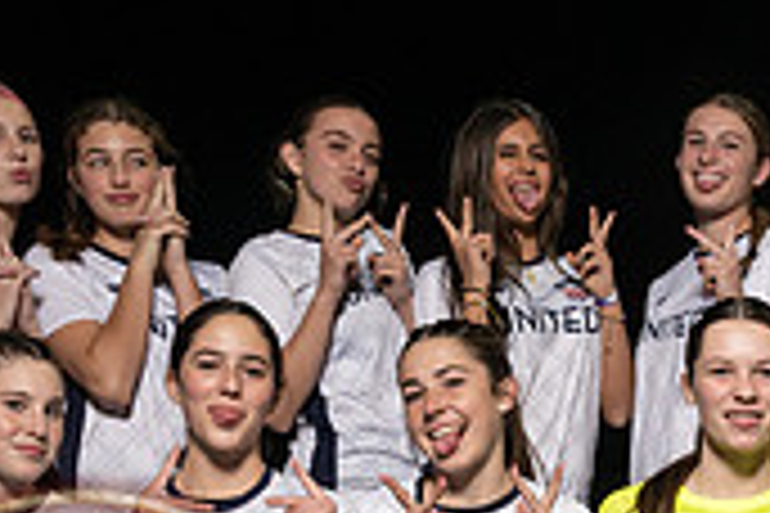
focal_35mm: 88
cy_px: 639
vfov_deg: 14.9
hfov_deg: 22.6
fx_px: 1882
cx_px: 694
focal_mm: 24
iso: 320
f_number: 8
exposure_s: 1/80
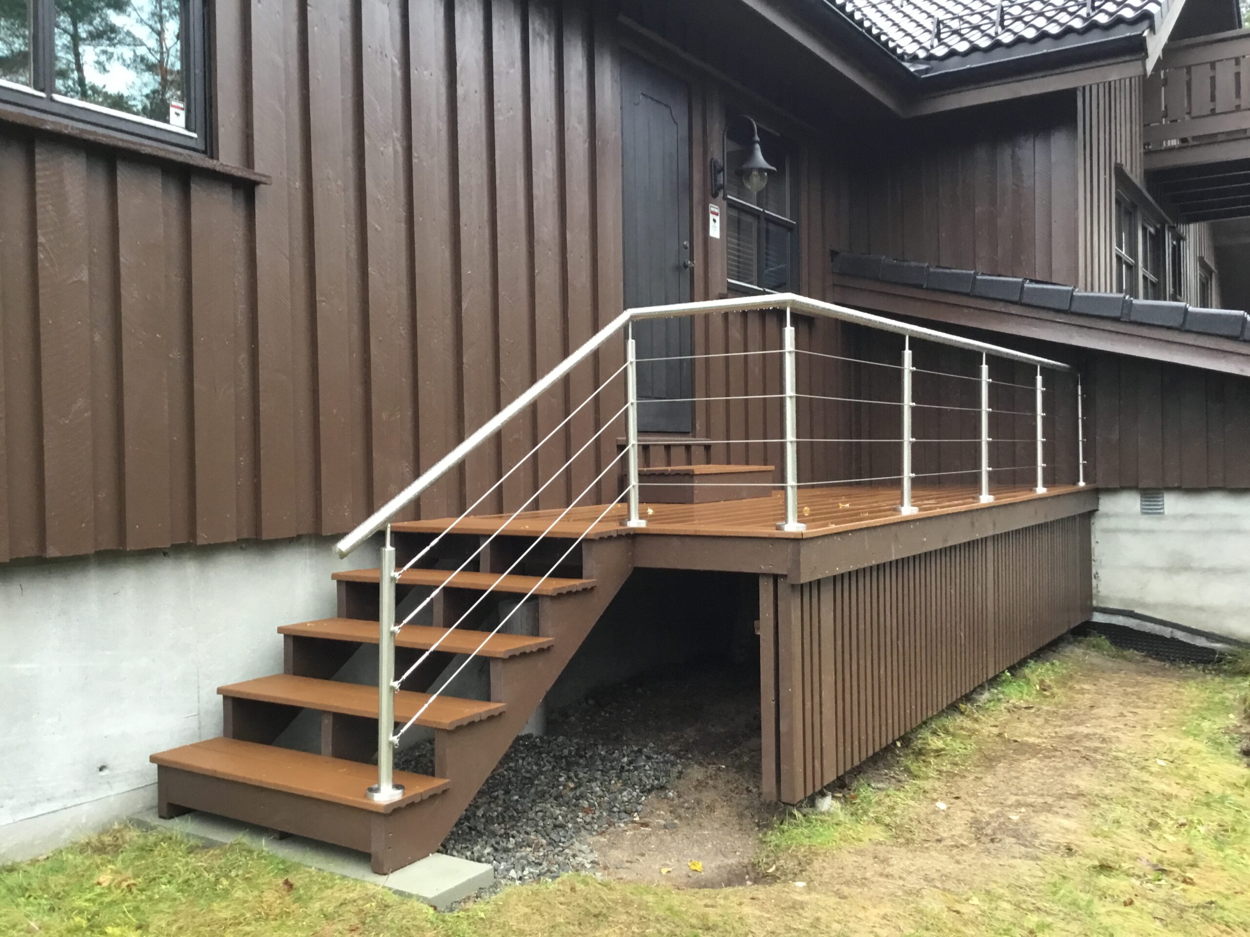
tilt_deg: +1.2
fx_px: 1119
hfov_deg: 58.4
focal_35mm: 31
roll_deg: +2.3
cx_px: 625
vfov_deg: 45.4
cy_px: 468
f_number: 2.4
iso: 64
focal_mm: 3.3
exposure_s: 1/33
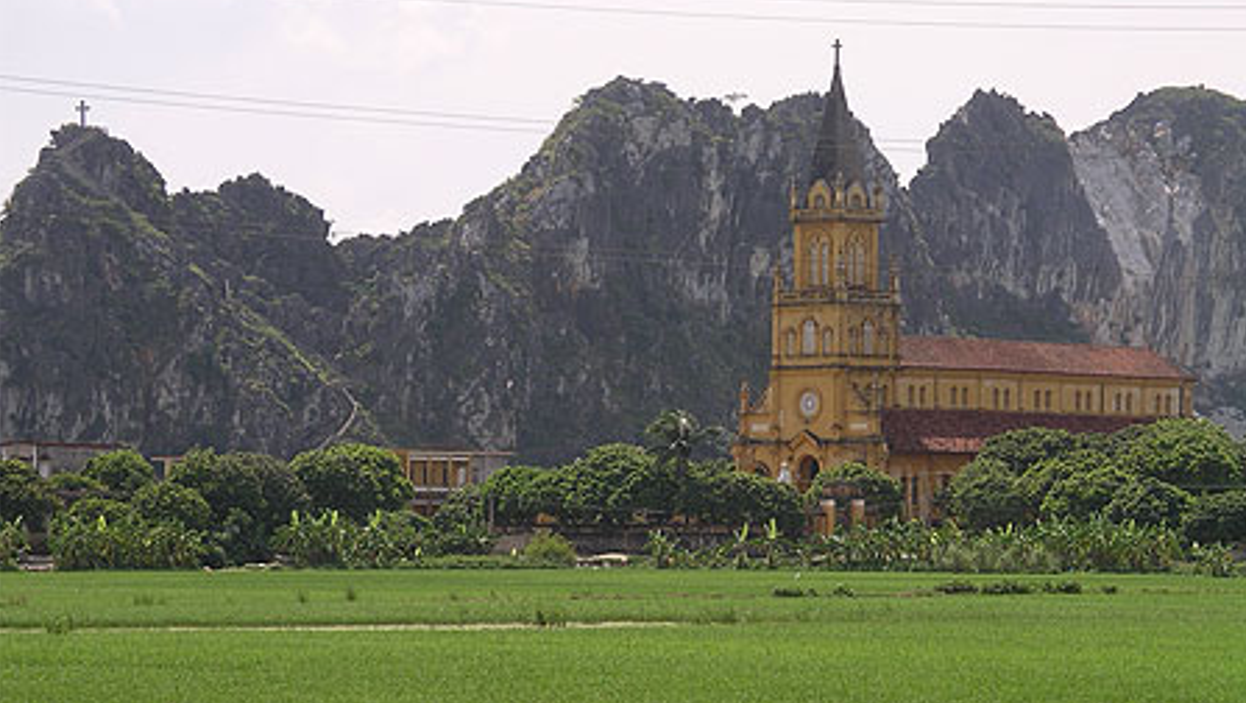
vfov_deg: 7.1
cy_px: 458
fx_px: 5653
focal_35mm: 171
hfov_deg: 12.6
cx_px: 624
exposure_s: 1/493
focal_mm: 32.5
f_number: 5.6
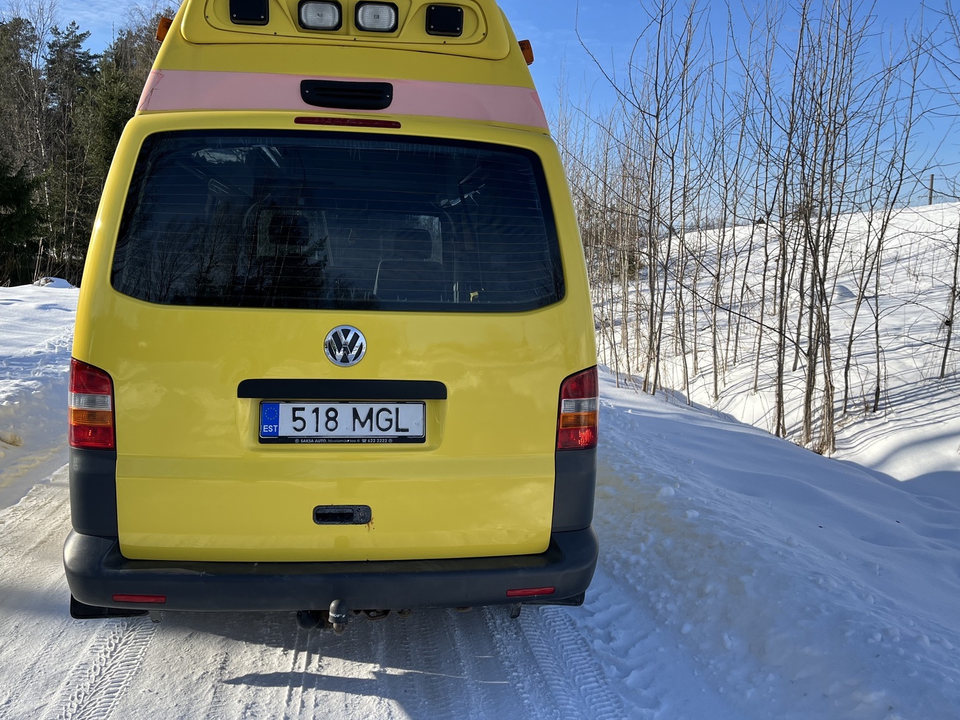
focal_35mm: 29
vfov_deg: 48.2
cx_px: 438
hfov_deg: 61.6
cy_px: 345
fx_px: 804
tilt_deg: -7.5
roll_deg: -0.7
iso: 50
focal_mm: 5.1
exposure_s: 1/2632
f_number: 1.6
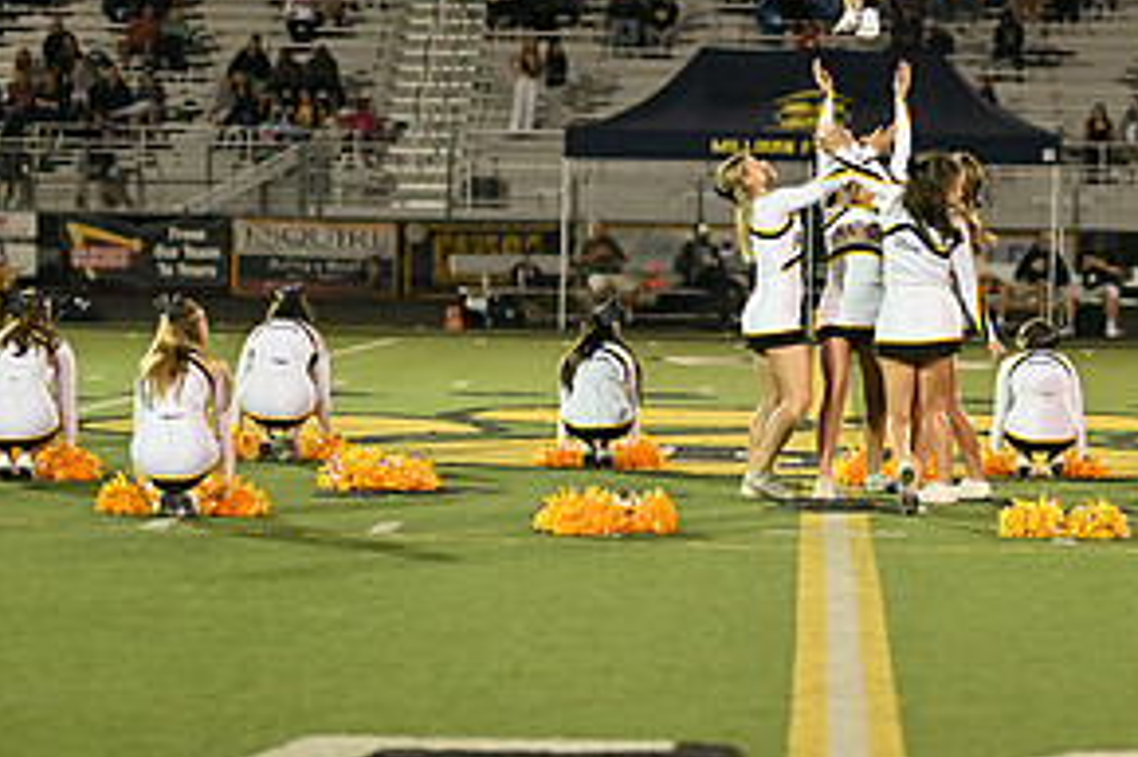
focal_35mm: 150
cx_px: 820
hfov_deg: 13.7
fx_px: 4739
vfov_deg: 9.1
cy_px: 259
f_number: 1.2
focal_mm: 50
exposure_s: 1/640
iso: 400
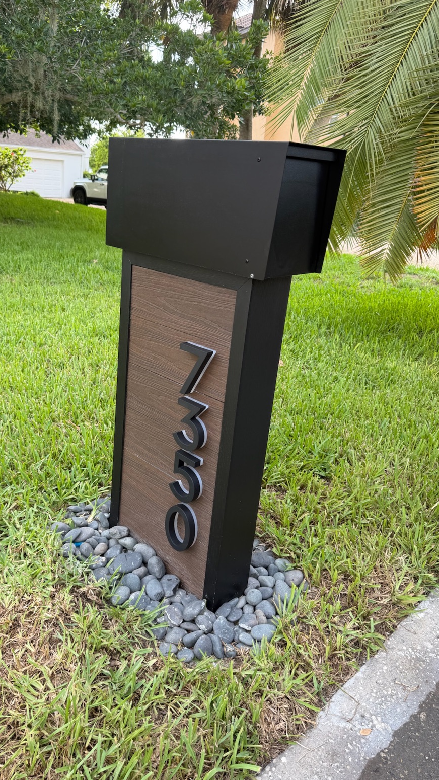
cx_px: 174
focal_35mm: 27
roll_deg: -7.8
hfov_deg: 42.7
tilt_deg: -18.3
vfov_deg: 69.8
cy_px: 384
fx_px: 558
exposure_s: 1/266
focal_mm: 6.76
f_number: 1.78
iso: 64
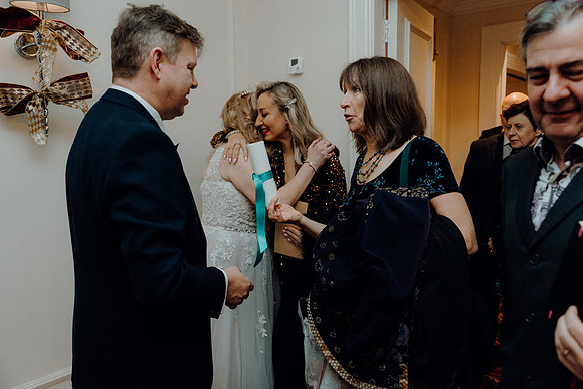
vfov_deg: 43.6
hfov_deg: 61.9
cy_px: 194
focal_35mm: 30
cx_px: 292
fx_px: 486
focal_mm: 30
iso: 2500
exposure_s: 1/200
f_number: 3.5
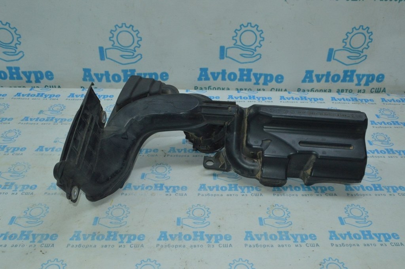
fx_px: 371
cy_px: 134
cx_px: 202
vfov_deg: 39.9
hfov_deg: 57.3
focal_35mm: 33
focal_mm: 22
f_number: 16
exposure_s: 1/60
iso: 1800
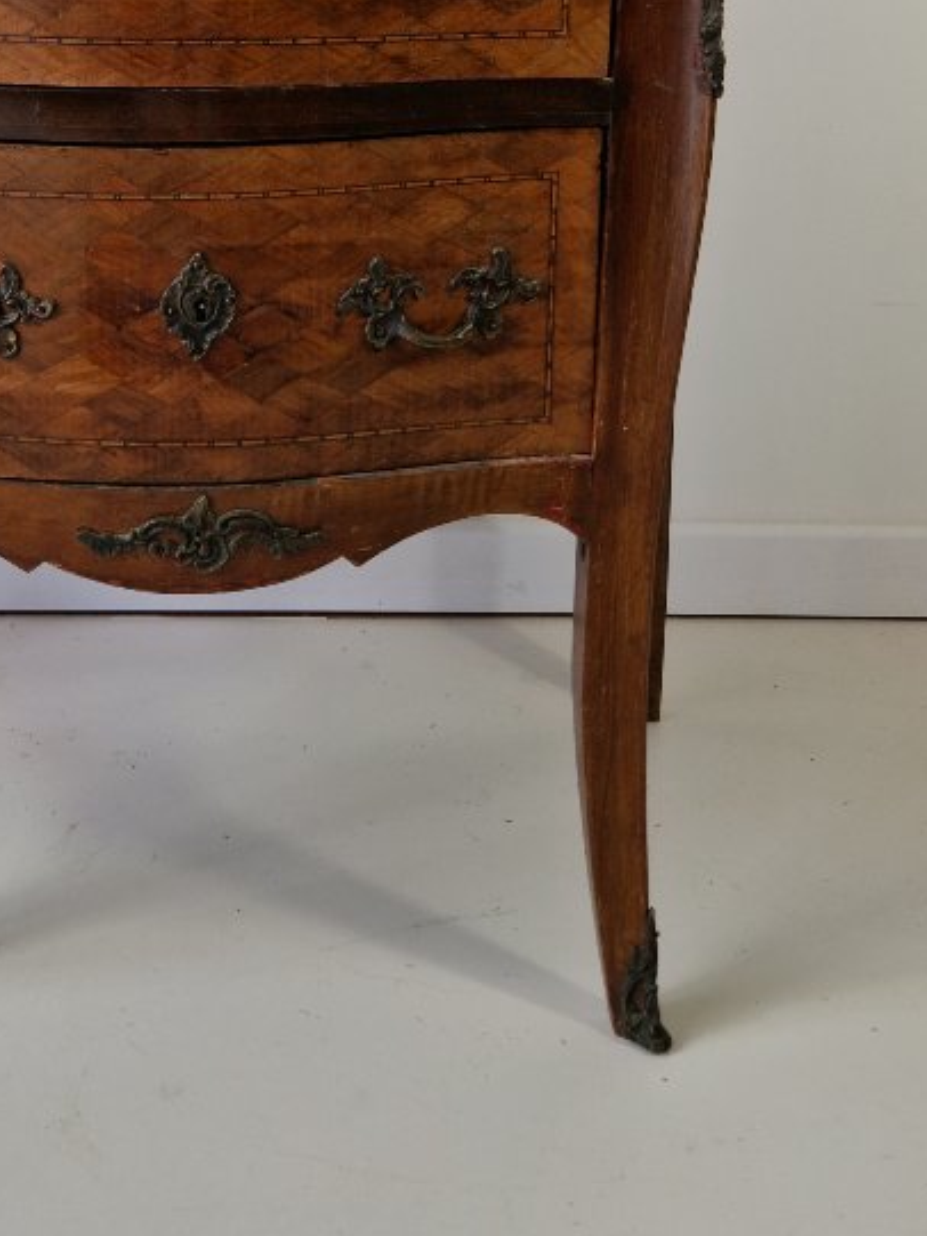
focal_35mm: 51
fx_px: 1820
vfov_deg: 35.3
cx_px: 176
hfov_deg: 27.9
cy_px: 123
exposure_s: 1/108
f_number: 1.8
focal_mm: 5.4
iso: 50
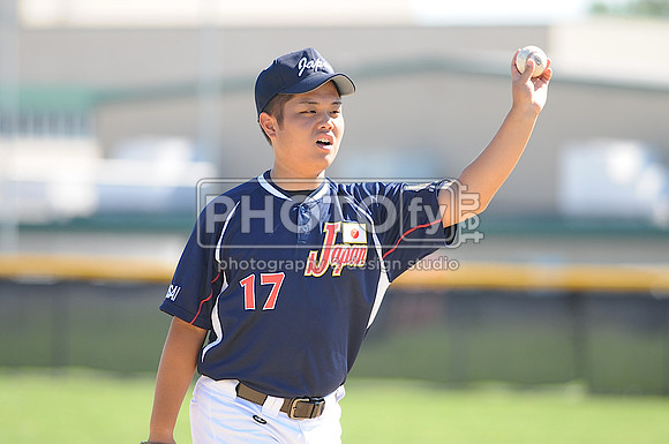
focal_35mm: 450
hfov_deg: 4.6
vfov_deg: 3.0
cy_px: 222
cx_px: 334
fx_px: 8351
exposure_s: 1/400
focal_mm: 300
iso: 200
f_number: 4
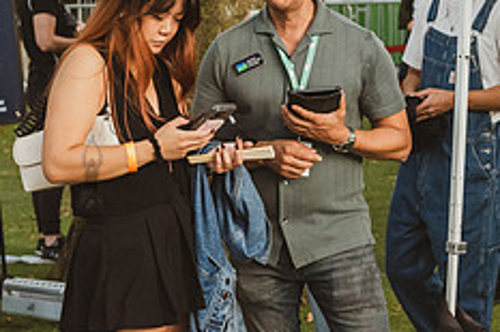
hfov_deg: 14.9
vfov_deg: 10.0
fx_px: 1901
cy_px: 67
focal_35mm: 137
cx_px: 367
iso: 2000
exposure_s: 1/250
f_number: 4.5
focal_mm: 55
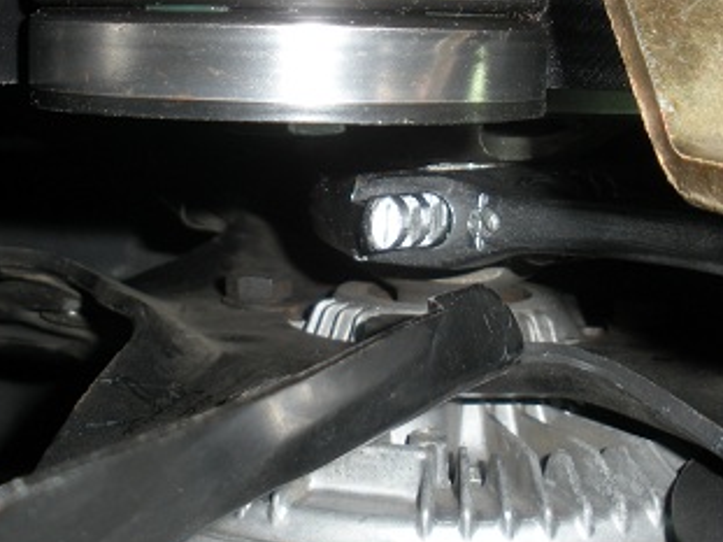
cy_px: 244
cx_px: 400
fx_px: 1566
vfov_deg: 19.6
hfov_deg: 26.0
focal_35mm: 75
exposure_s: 1/60
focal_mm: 6.3
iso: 64
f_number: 3.5
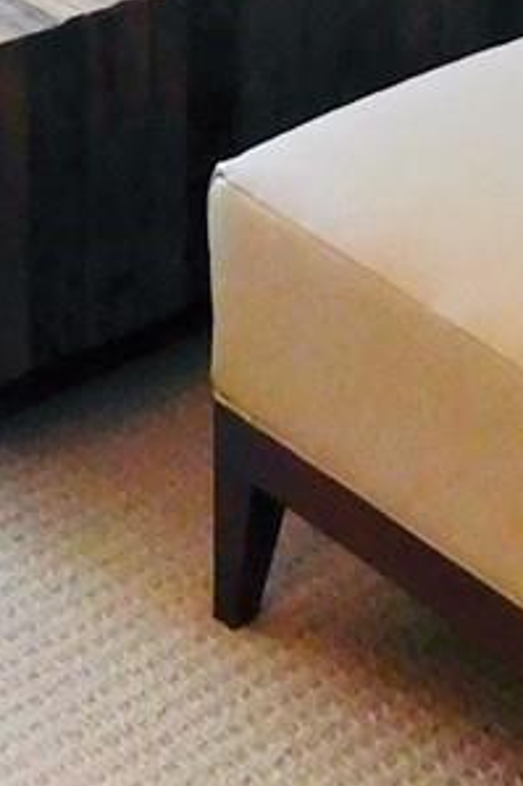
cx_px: 250
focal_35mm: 128
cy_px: -770
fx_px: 2792
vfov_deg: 13.7
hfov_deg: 10.7
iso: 320
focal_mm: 4
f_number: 3
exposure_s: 1/30
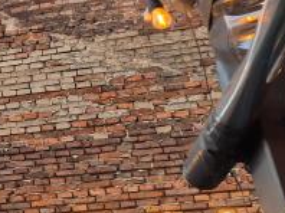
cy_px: 144
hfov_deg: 17.6
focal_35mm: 93
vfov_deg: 15.8
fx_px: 765
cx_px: -206
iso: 40
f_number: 1.8
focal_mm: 5.4
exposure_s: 1/100
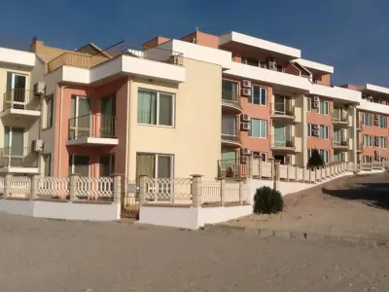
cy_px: 146
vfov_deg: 32.9
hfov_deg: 42.9
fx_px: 494
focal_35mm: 44
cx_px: 194
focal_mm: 2.03
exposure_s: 1/3344
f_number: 2.4
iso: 40
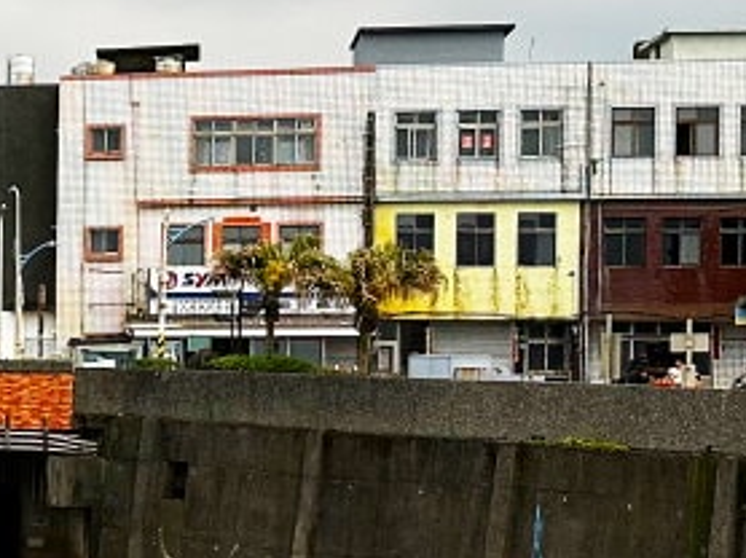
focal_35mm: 115
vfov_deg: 12.8
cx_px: -502
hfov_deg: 15.3
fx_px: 2476
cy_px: 404
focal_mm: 6.86
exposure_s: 1/3472
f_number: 1.78
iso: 80
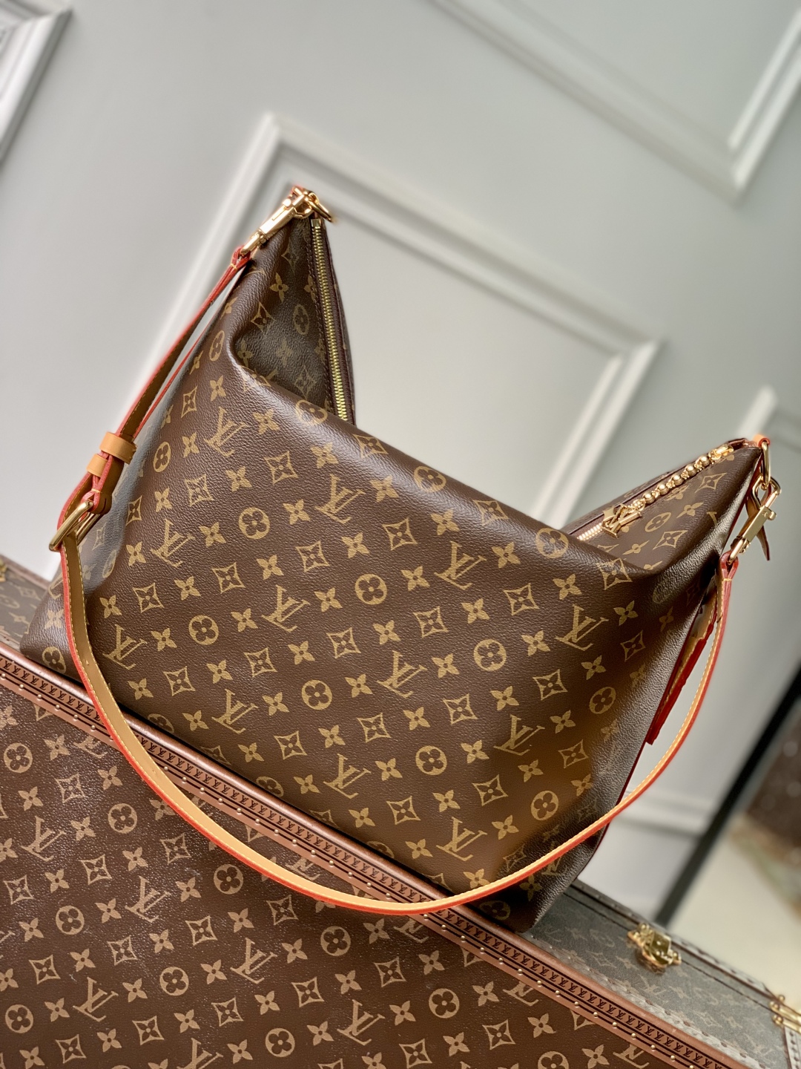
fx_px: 1604
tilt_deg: -8.5
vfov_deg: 36.8
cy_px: 534
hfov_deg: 28.0
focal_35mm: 52
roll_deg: -27.7
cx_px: 400
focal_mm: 6
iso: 64
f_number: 2.4
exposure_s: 1/122
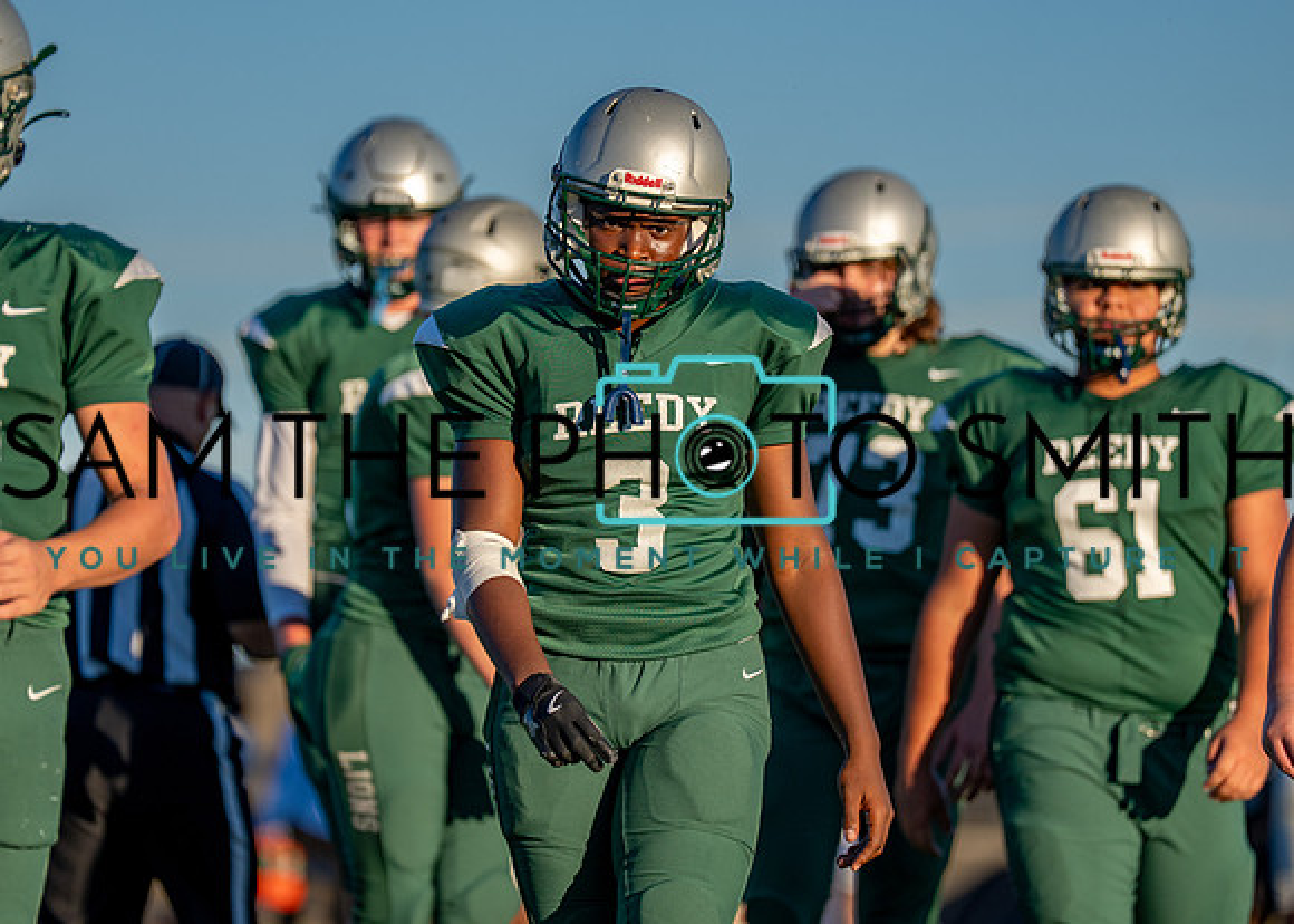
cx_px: 658
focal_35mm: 285
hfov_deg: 7.1
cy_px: 390
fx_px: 10459
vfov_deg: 5.1
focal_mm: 200
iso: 160
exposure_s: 1/3200
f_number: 2.8
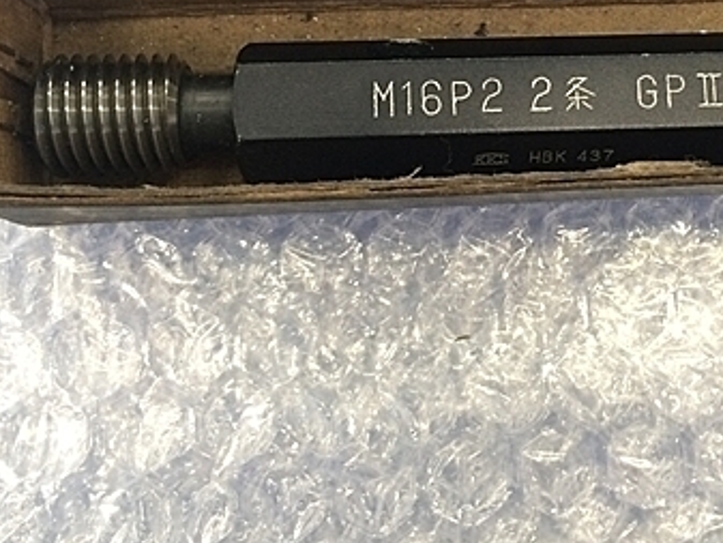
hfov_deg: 34.2
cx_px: 541
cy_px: 105
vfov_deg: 26.1
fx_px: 1149
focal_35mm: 55
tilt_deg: -79.4
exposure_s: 1/30
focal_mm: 4.15
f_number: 2.2
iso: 80
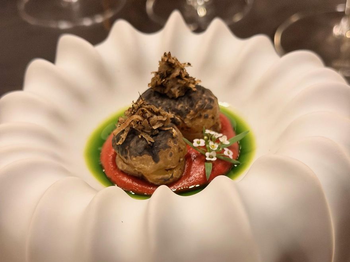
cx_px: 175
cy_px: 131
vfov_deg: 30.3
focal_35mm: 48
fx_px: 485
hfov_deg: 39.7
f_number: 1.78
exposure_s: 1/30
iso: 640
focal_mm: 6.76
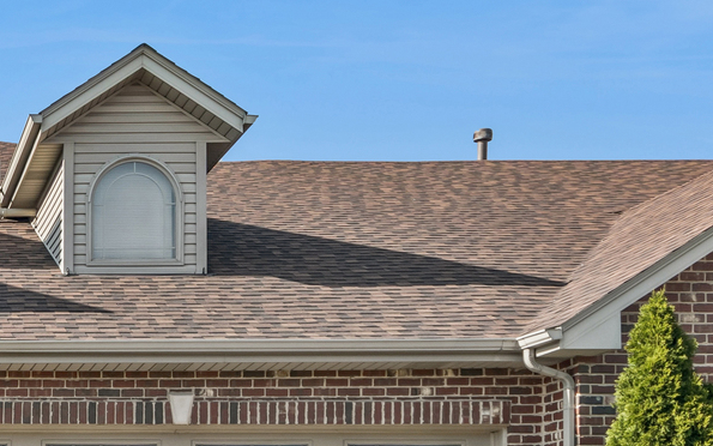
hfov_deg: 28.6
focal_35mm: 61
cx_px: -167
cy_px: 358
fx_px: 1185
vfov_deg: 21.0
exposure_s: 1/320
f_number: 8
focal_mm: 15
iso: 250
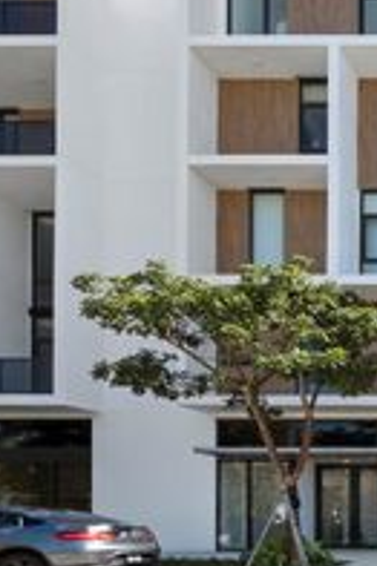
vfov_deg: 51.9
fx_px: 582
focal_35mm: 37
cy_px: 263
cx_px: 604
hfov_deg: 24.7
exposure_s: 1/320
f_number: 7.1
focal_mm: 7
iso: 400
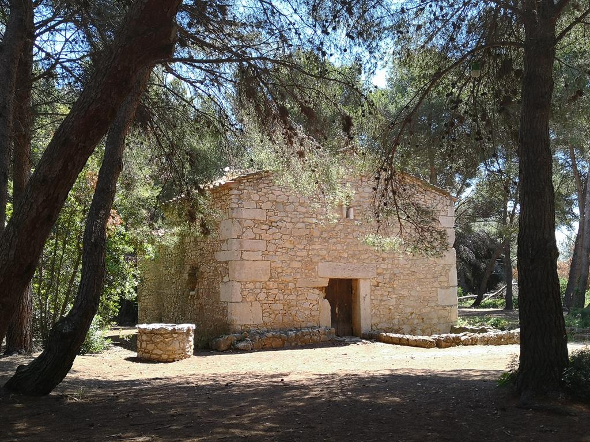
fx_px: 562
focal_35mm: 33
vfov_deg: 42.9
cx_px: 295
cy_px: 221
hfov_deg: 55.4
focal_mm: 3.95
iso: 50
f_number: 1.6
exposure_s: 1/375
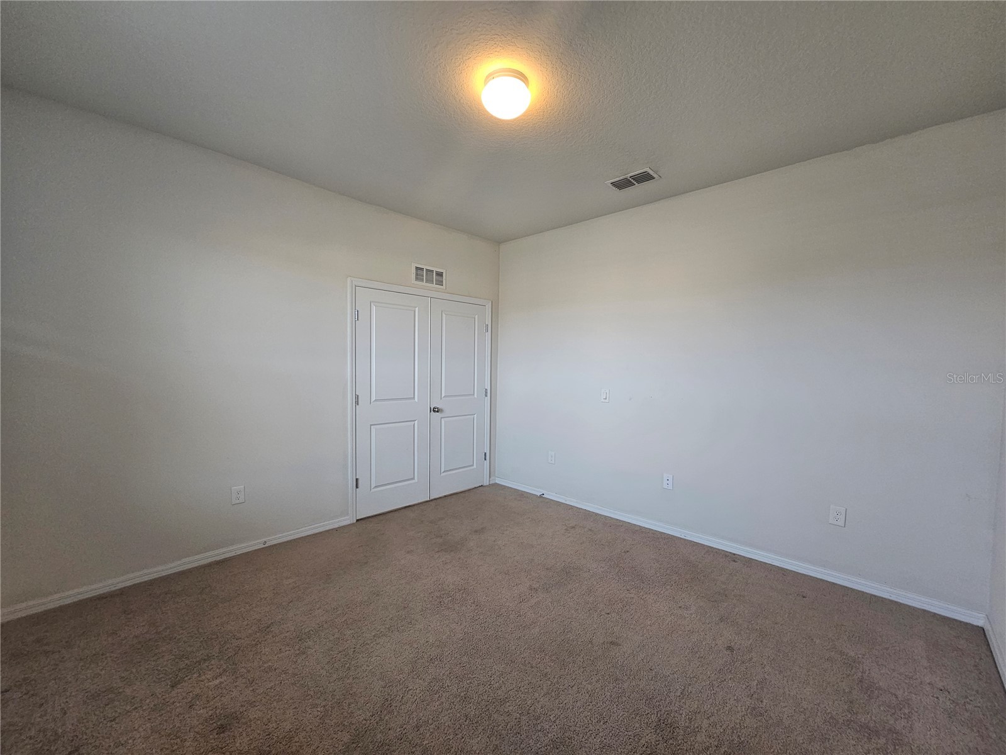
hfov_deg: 106.2
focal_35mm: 13
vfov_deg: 89.9
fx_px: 378
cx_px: 503
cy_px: 378
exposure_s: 1/60
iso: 200
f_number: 2.2
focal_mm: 2.2
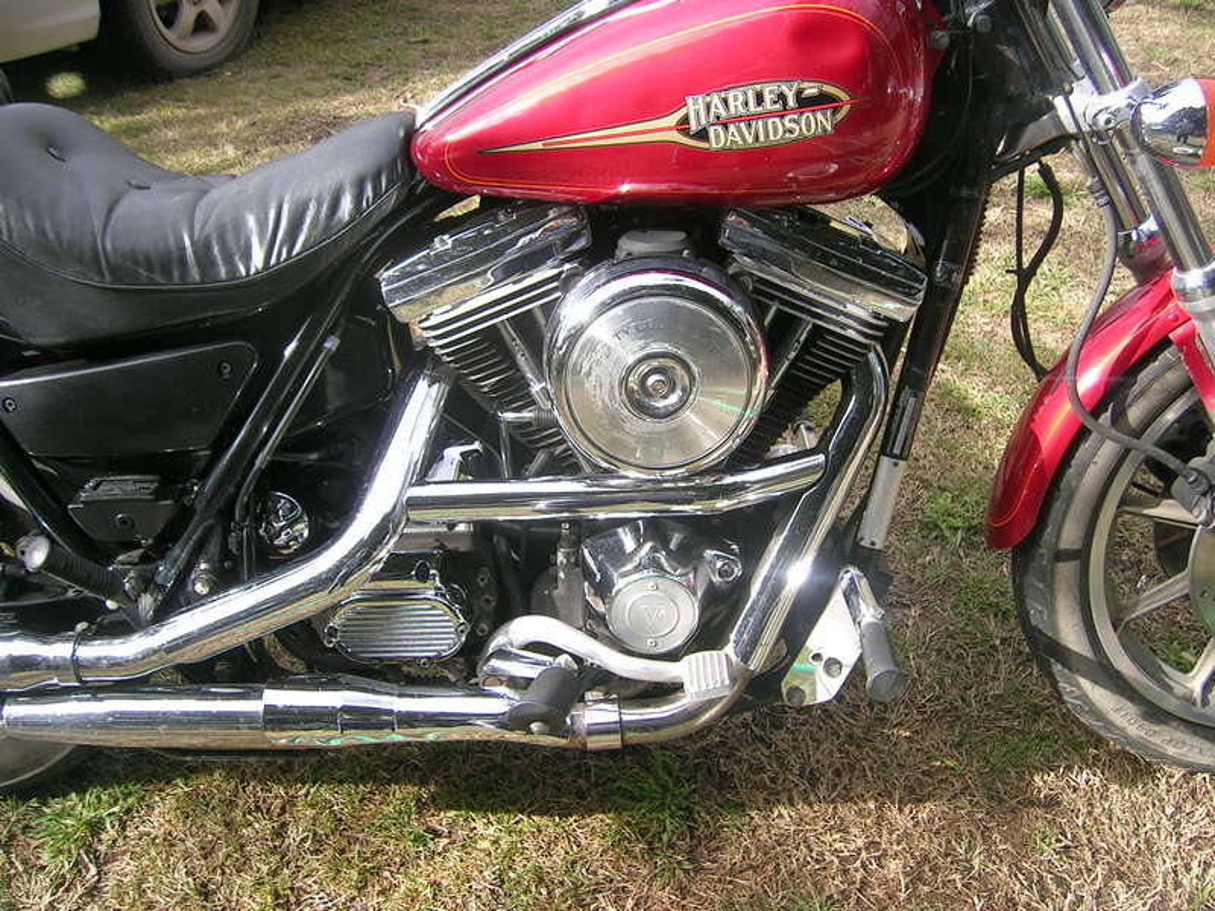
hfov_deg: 52.6
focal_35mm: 35
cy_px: 456
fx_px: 1228
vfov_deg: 40.7
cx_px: 608
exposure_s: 1/261
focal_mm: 5.4
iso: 50
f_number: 2.8
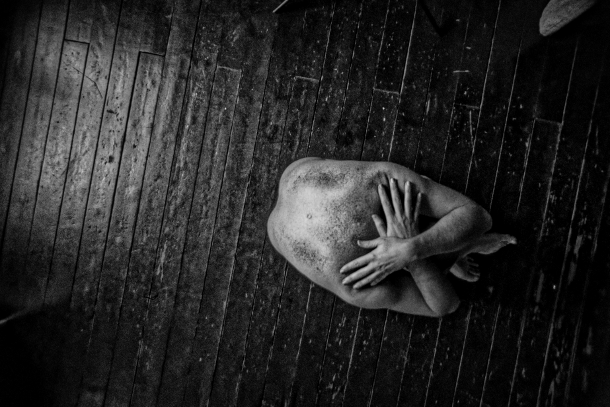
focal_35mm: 26
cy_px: 199
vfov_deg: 49.6
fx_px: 441
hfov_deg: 69.4
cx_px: 310
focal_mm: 16
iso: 6400
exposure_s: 1/10
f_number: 2.8
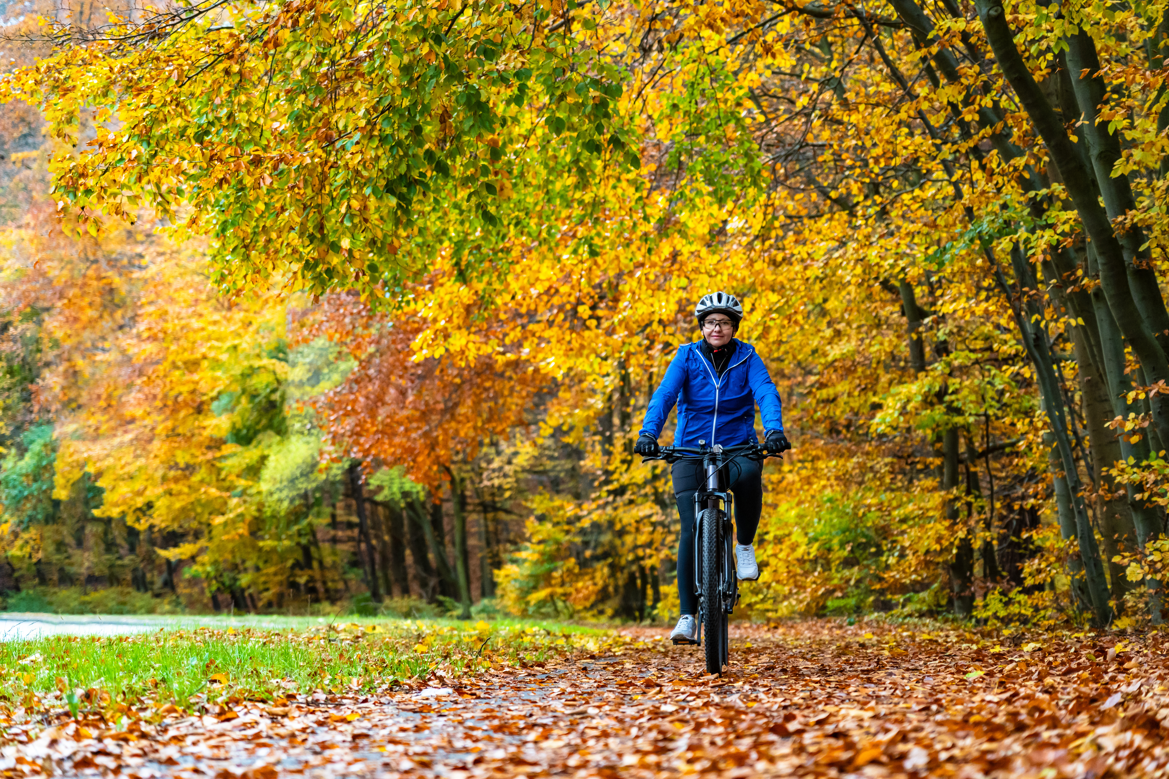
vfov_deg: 13.0
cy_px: 390
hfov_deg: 19.5
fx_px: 3409
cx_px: 584
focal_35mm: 105
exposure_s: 1/1000
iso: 3200
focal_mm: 105
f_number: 4
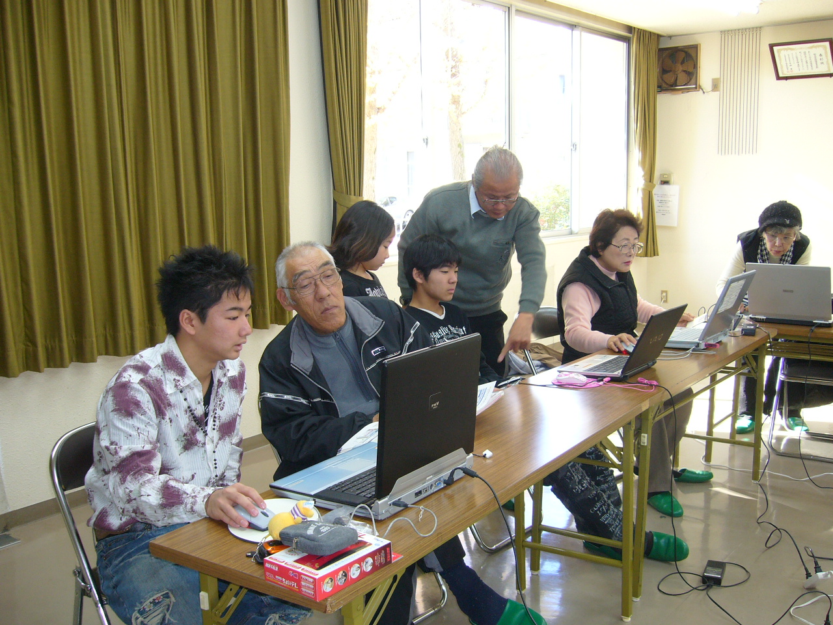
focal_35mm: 35
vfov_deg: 40.7
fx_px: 842
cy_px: 312
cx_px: 416
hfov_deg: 52.6
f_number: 2.8
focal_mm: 5.8
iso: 100
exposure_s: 1/25
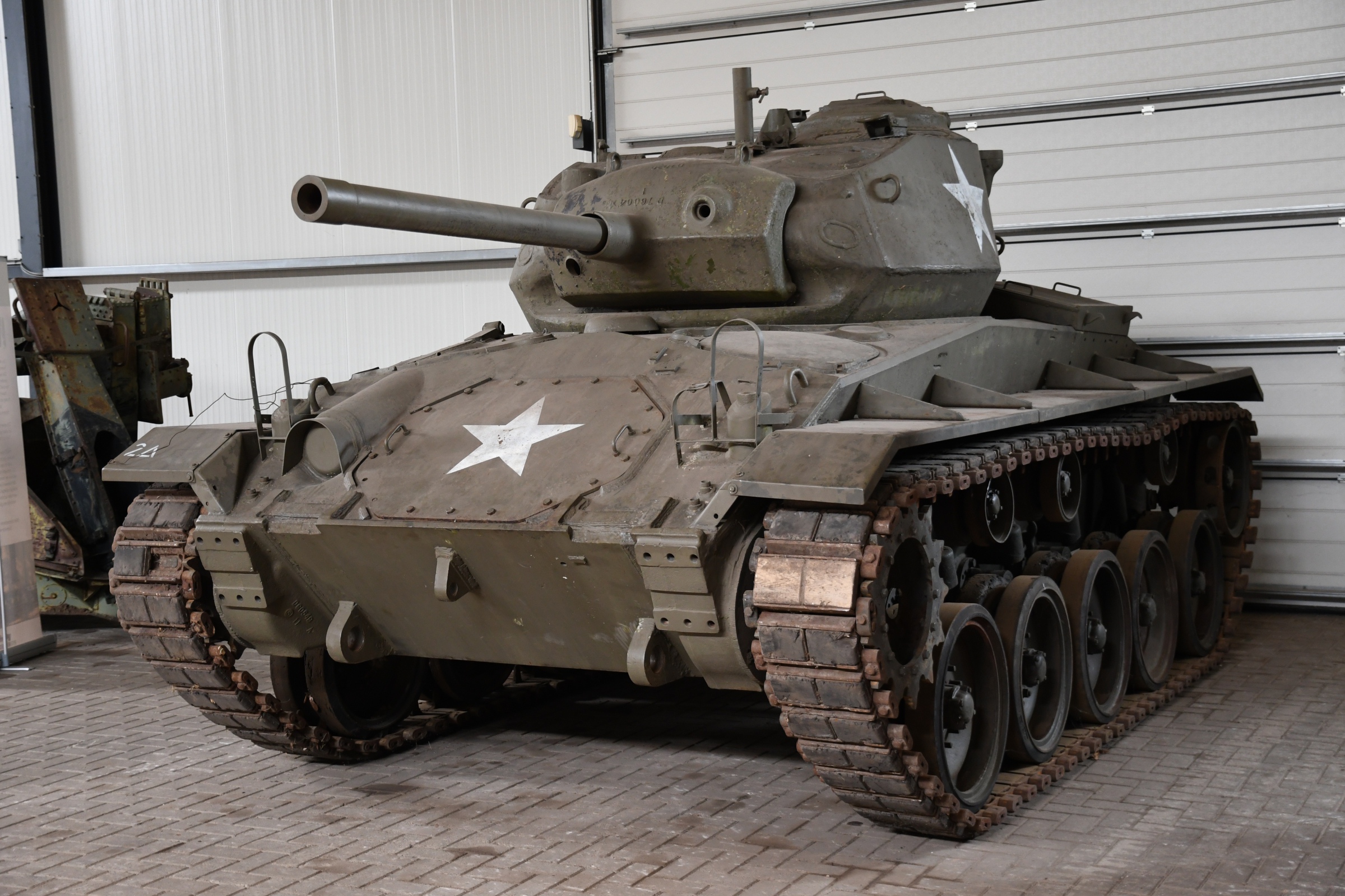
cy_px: 448
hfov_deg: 41.1
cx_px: 672
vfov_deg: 28.1
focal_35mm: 48
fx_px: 1793
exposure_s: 1/25
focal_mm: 32
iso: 1000
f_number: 3.2
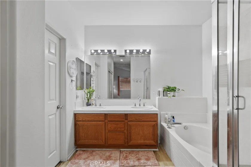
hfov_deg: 96.7
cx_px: 126
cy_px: 84
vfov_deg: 73.7
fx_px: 112
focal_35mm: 16
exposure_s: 1/15
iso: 250
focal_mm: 16
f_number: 4.5
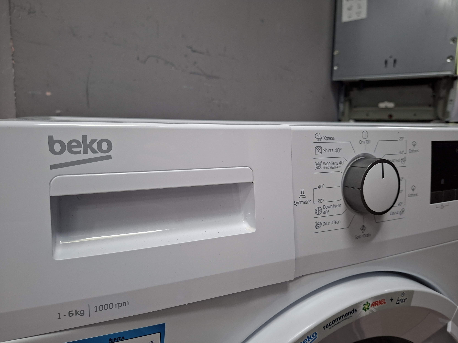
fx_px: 304
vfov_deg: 58.9
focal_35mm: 23
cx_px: 229
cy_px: 172
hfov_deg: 73.9
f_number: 1.8
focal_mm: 5.54
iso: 200
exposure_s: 1/50
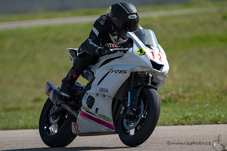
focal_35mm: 645
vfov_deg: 2.1
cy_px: 81
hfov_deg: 3.2
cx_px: 105
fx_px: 4068
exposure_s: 1/1250
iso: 180
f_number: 6.3
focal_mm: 600
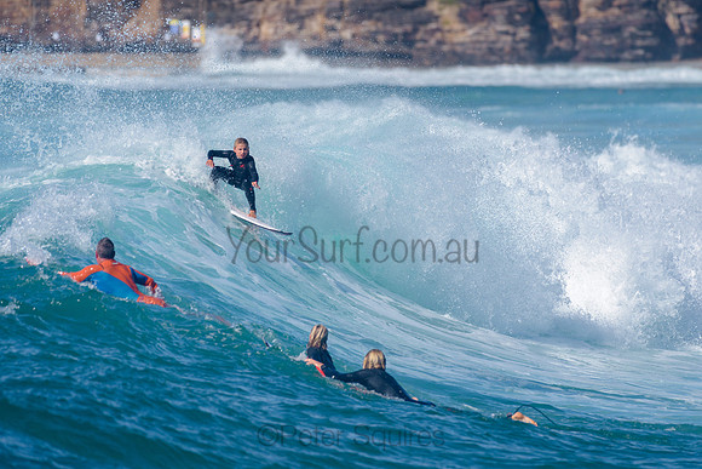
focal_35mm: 613
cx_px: 348
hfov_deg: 3.4
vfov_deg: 2.2
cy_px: 182
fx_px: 11952
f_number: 5.6
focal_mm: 500
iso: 140
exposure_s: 1/2000
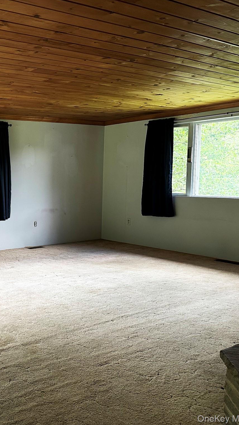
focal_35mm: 35
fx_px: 394
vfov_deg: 56.6
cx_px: -30
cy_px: 212
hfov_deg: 29.9
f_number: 1.78
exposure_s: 1/120
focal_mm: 6.86
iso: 200
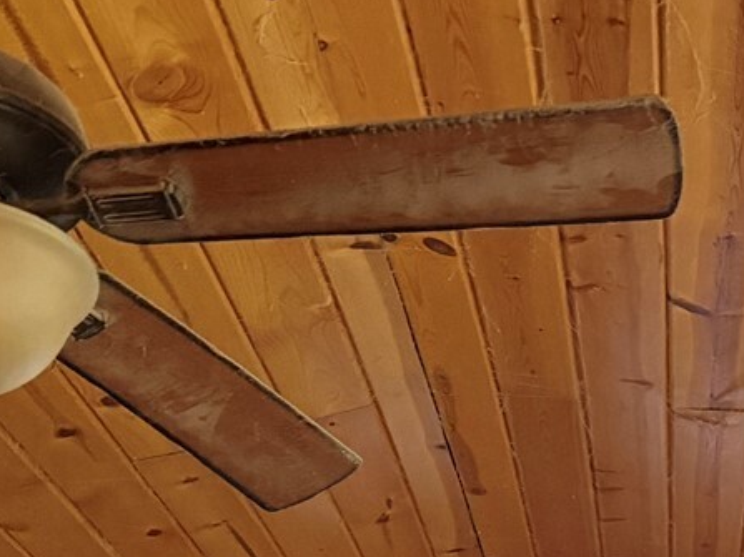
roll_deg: +1.5
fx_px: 1848
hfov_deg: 22.7
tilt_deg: +7.0
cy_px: 961
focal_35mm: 86
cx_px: 446
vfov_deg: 15.2
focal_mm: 6.76
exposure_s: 1/52
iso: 800
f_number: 1.78
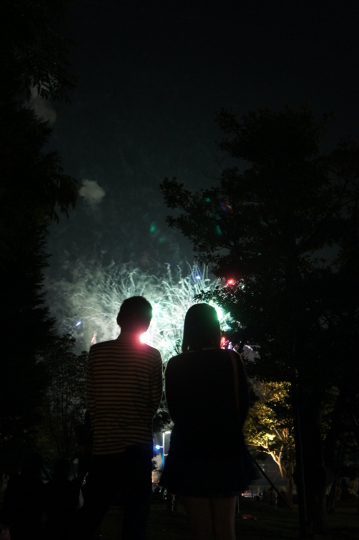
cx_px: 180
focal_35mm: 62
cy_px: 270
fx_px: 921
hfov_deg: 22.0
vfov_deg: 32.7
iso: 1600
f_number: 4.5
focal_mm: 41
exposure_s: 1/5
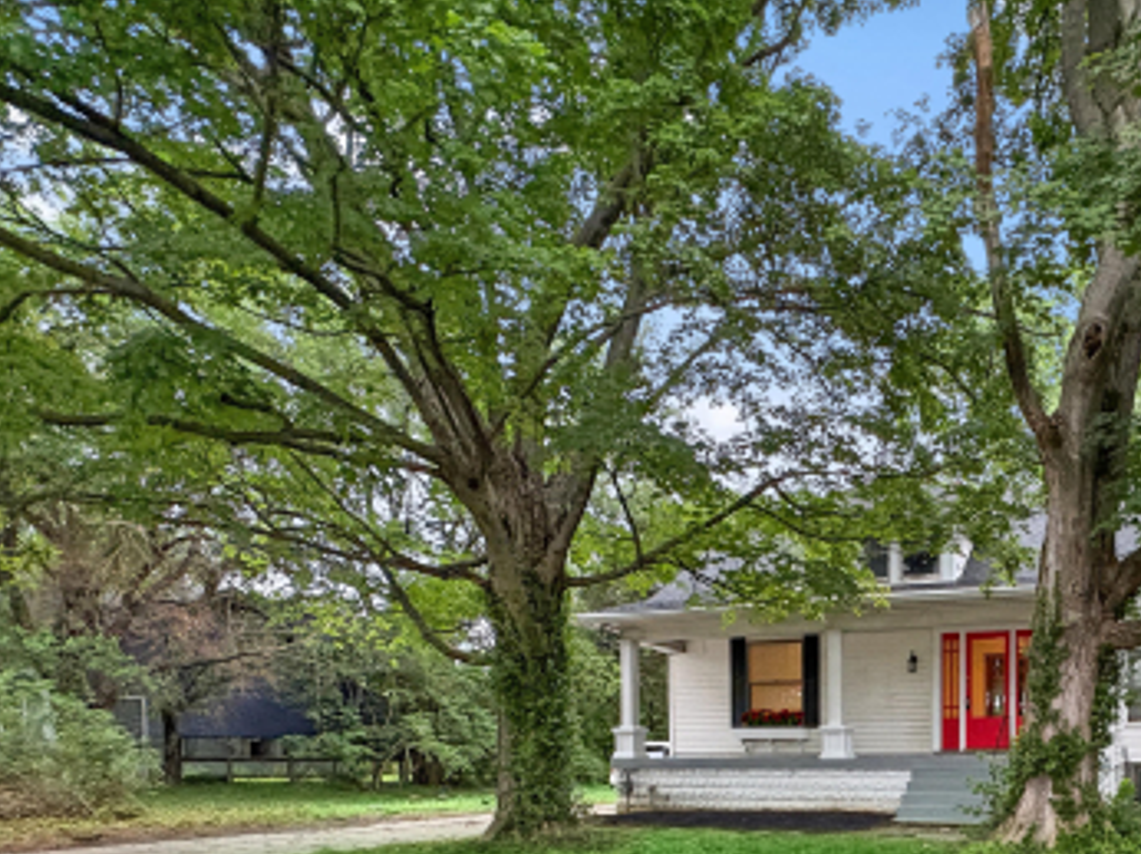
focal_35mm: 27
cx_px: 876
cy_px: 788
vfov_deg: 45.8
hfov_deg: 61.2
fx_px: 889
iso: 1000
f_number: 2.2
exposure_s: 1/55
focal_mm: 2.22
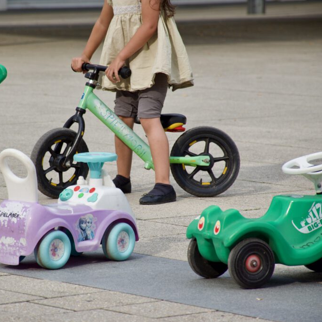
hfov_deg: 6.5
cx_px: 112
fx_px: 2831
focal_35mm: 269
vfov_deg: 6.5
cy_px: 161
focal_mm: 140
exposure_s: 1/640
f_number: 6.3
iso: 200
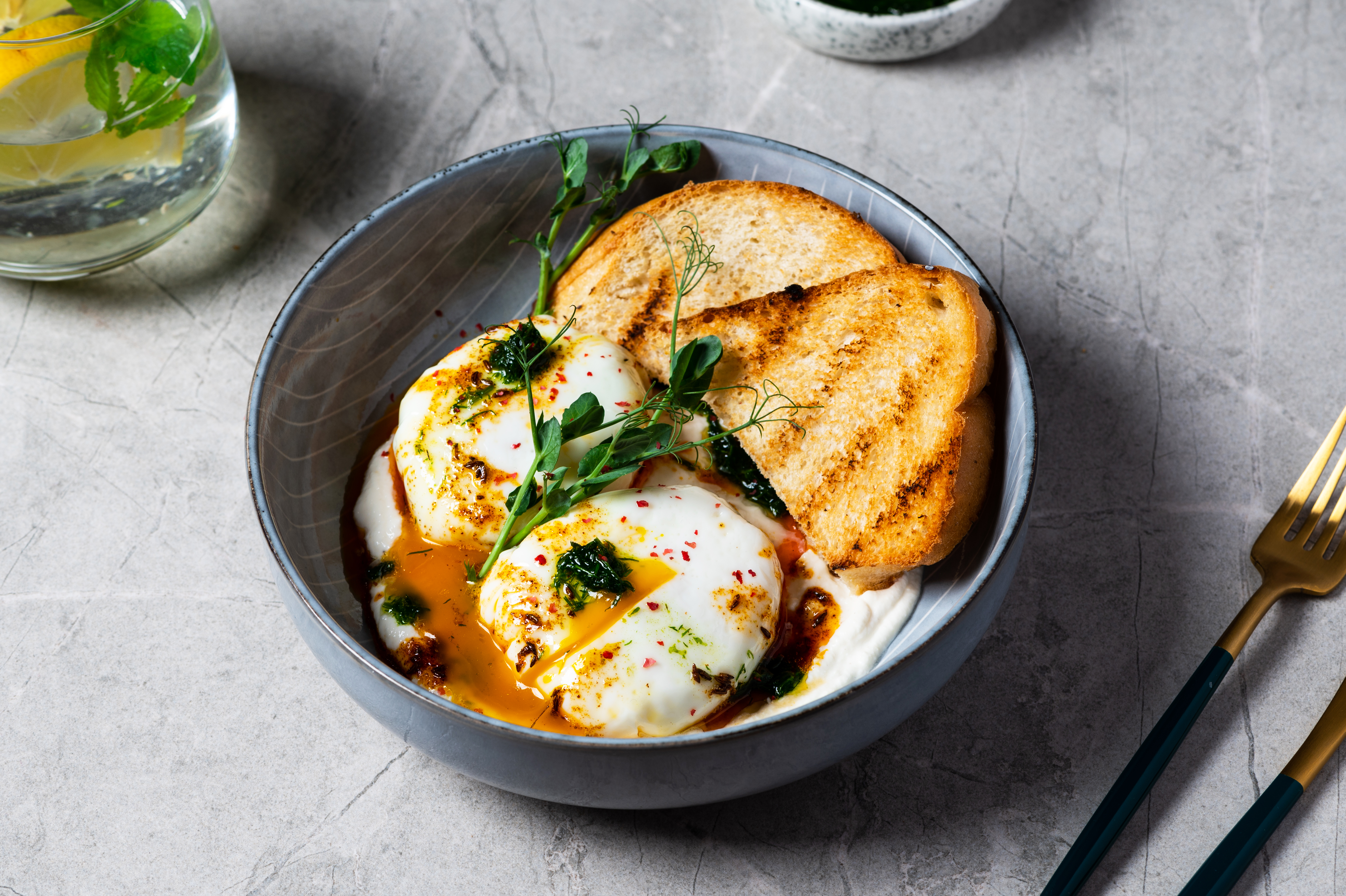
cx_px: 673
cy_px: 448
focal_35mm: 105
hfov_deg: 19.5
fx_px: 3923
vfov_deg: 13.0
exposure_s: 1/200
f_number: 13
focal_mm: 105
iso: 125
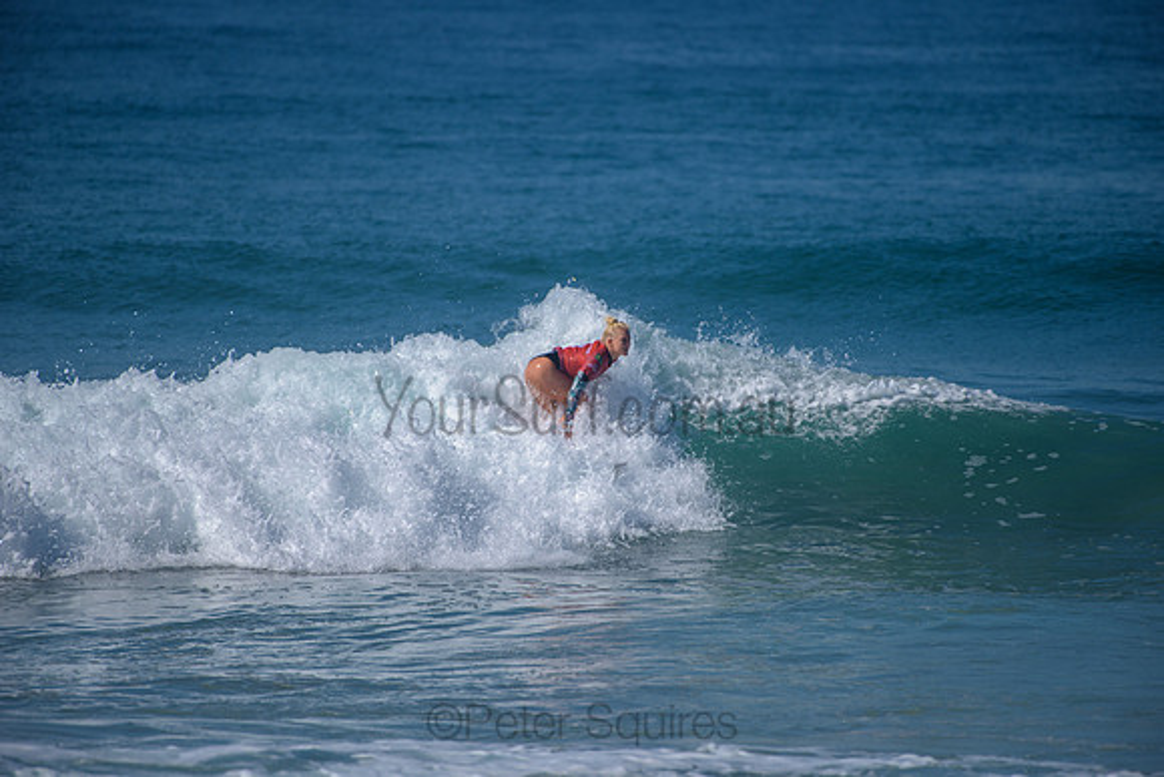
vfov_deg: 2.8
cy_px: 388
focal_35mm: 500
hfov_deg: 4.1
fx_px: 16170
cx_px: 582
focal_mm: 500
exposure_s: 1/2000
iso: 110
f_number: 5.6
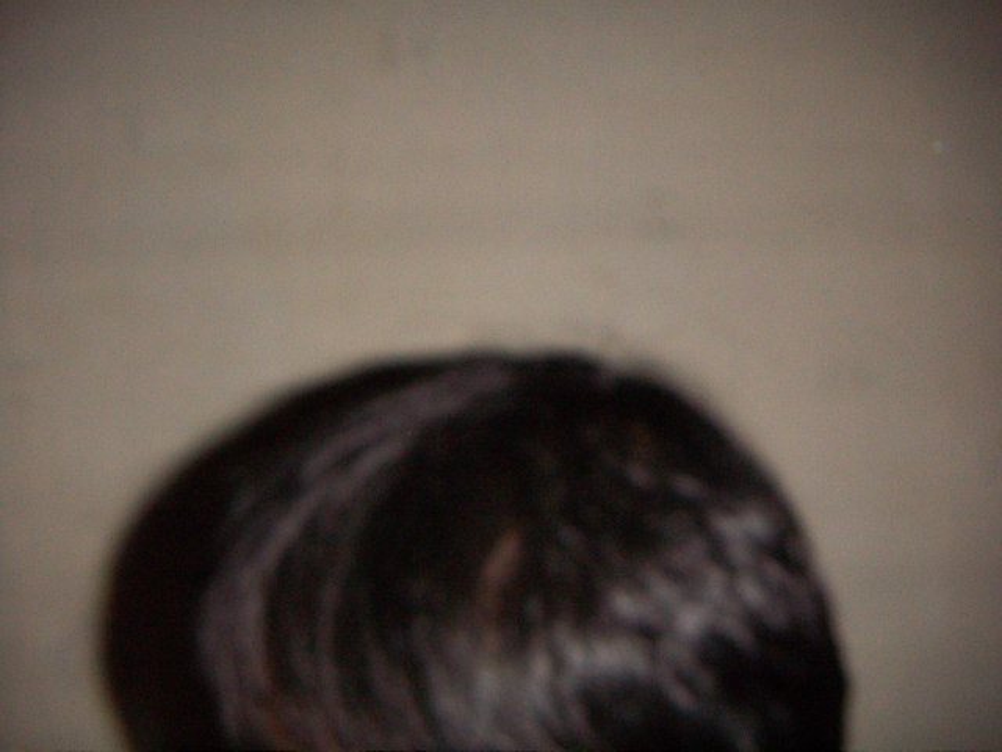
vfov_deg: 39.7
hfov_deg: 51.4
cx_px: 501
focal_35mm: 36
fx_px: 1042
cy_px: 376
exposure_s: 1/50
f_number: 2.8
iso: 200
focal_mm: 4.7
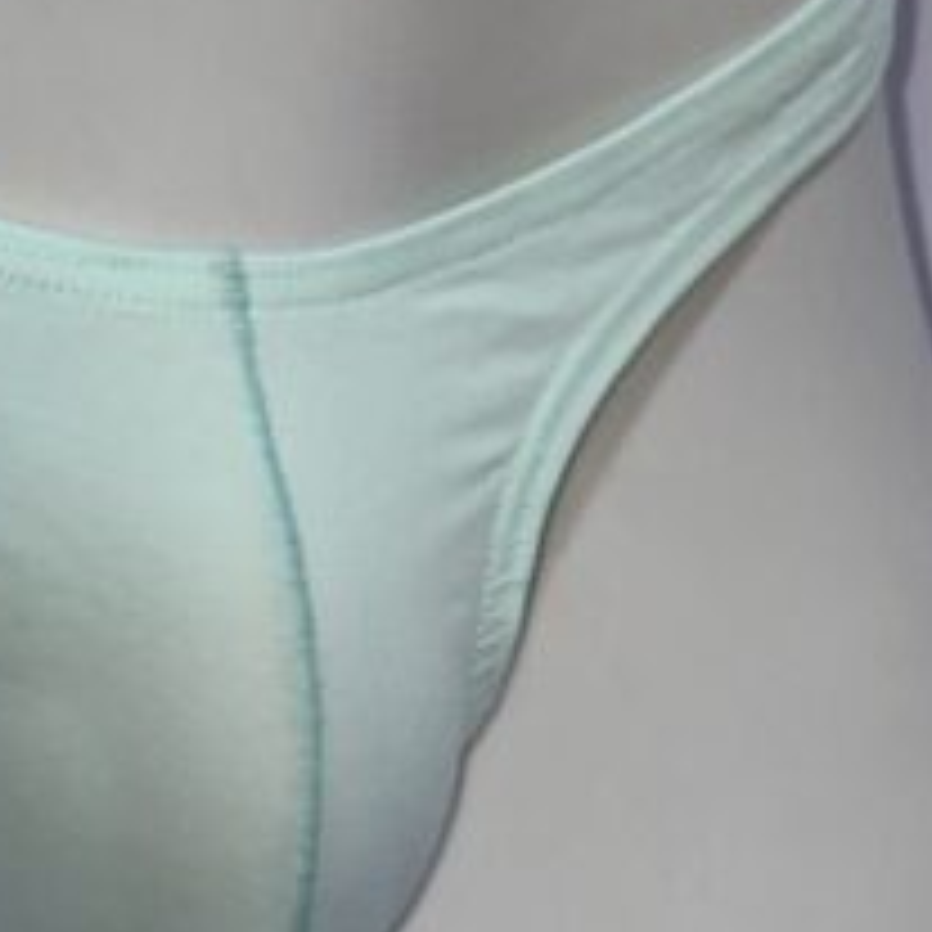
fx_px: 5422
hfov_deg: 9.7
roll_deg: +1.1
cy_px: 653
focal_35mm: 178
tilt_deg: -9.6
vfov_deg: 9.8
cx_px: -81
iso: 32
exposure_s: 1/36
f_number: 1.6
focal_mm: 5.96
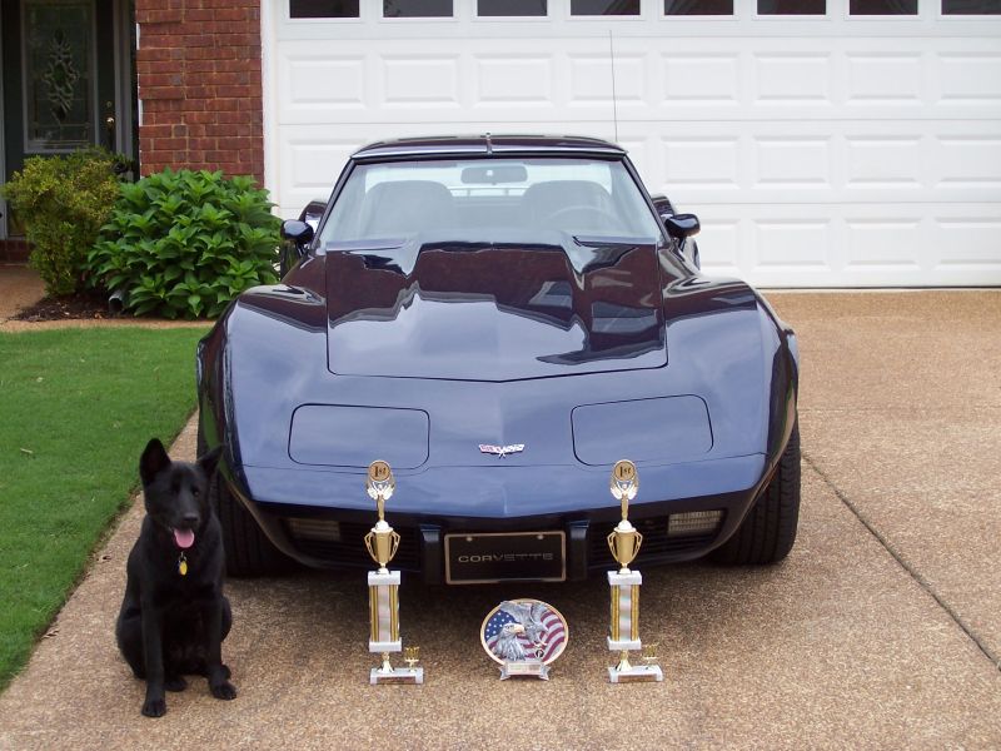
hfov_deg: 29.4
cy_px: 376
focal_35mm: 66
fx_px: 1909
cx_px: 500
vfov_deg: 22.3
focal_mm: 10.8
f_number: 4
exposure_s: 1/350
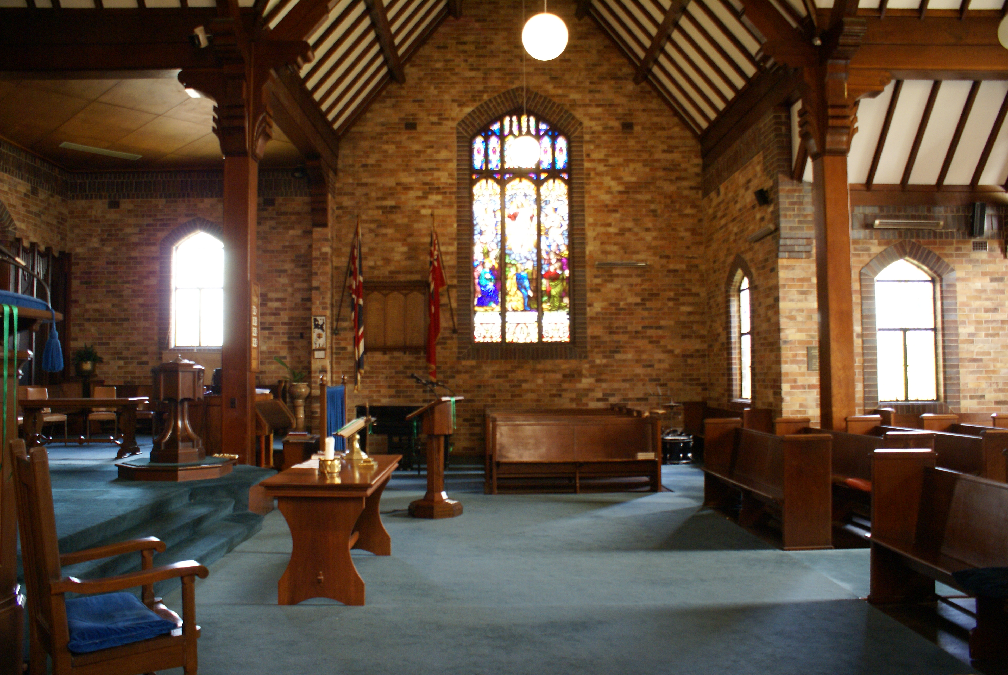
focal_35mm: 27
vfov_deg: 48.0
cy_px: 338
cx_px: 504
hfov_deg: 67.3
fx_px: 757
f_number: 3.5
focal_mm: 18
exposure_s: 1/25
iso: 400
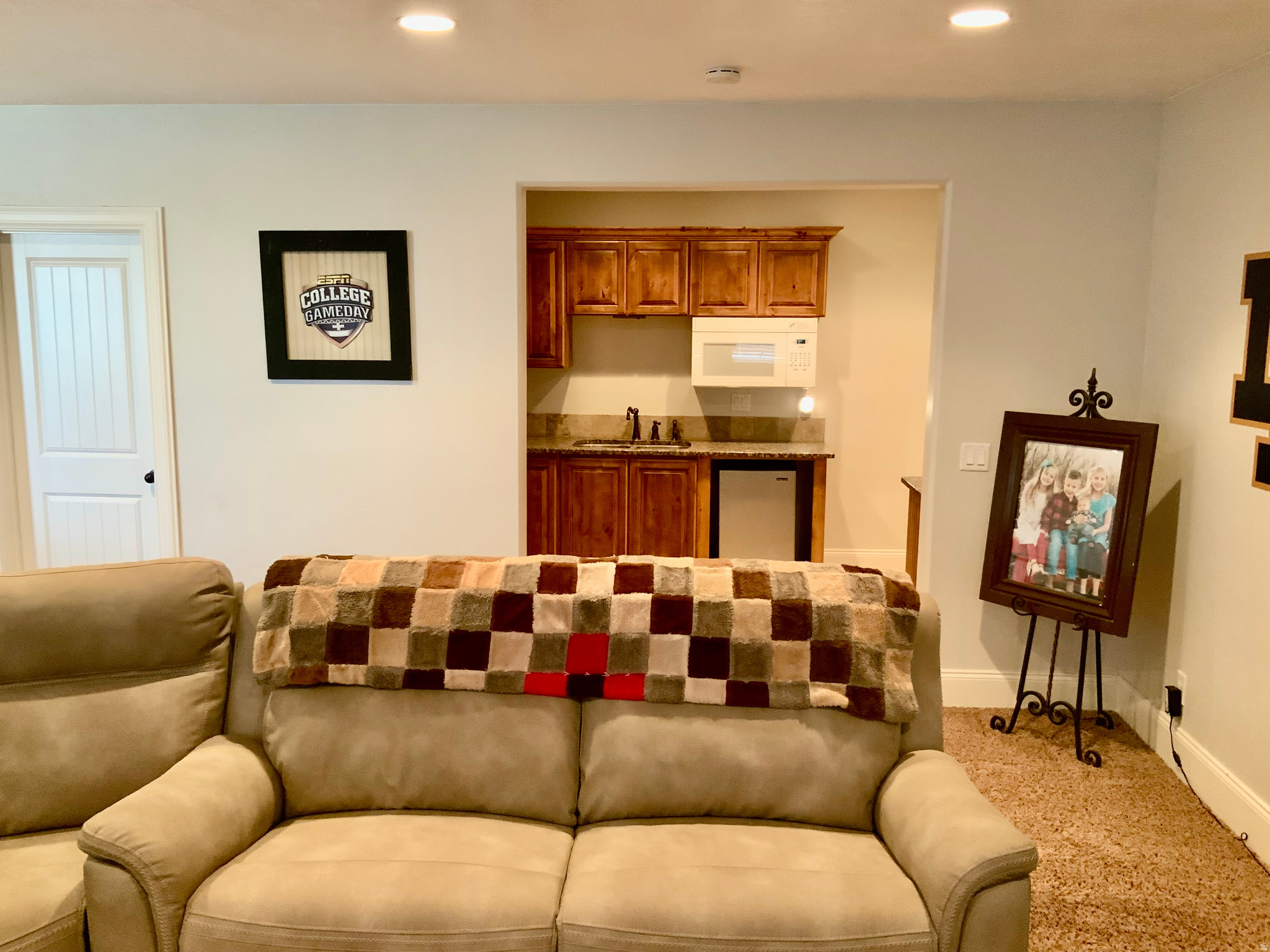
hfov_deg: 61.7
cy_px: 476
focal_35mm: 29
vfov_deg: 48.2
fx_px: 1064
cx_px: 635
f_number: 1.8
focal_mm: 3
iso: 200
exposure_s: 1/40
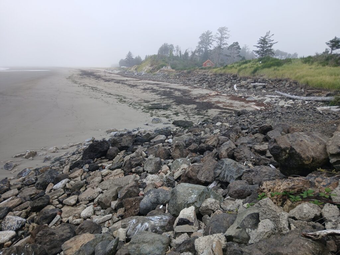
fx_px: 255
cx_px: 170
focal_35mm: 26
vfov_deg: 53.1
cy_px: 128
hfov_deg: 67.3
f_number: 1.8
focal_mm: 3.98
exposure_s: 1/174
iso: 20
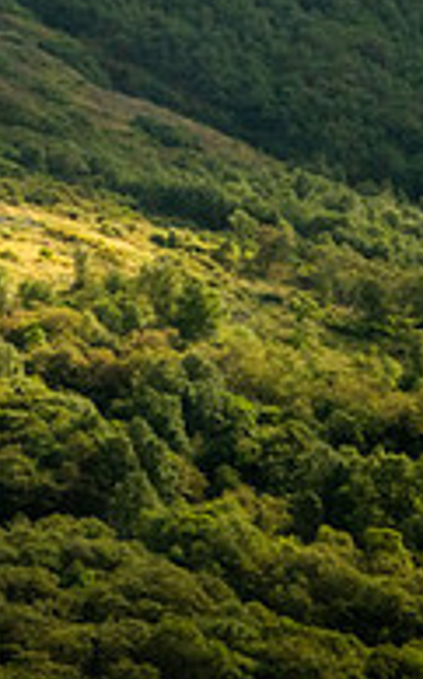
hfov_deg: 6.3
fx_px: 2993
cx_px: -1391
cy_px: -248
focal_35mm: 162
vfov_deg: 12.5
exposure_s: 1/30
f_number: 22
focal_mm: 28
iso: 200
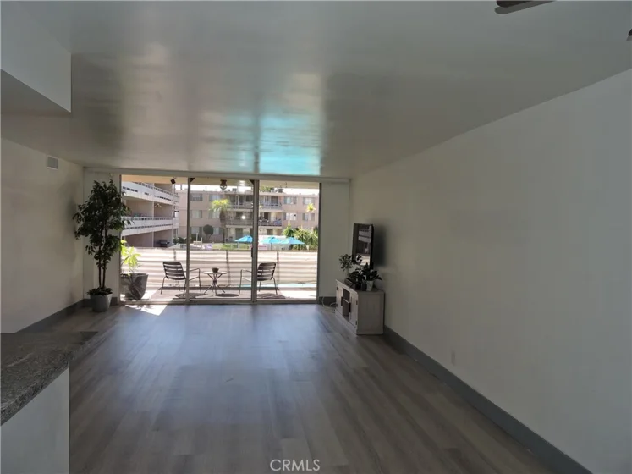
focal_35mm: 24
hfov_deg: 71.6
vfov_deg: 56.8
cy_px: 237
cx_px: 316
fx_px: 438
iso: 100
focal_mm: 4.3
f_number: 3.3
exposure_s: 1/250
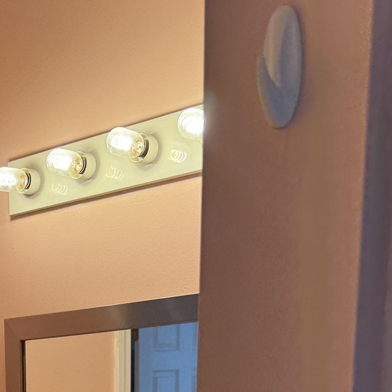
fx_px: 871
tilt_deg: -10.4
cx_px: -16
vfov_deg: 21.5
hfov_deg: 24.0
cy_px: 580
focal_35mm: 68
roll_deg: +1.4
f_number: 1.78
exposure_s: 1/120
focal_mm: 6.76
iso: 64
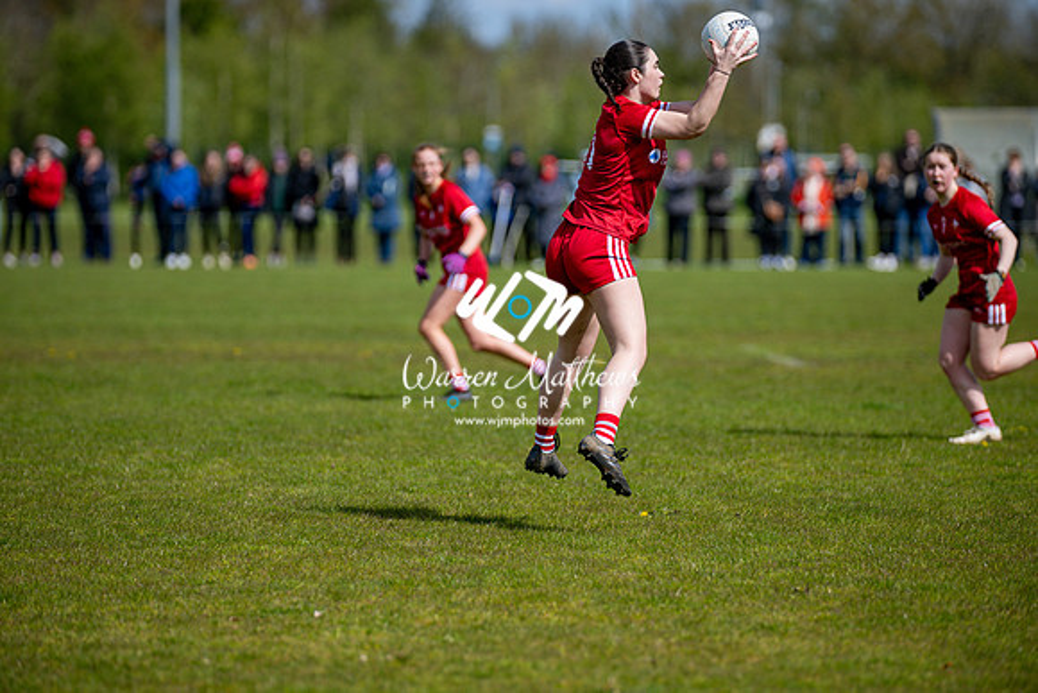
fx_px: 6345
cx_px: 519
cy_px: 346
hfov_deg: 9.4
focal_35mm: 220
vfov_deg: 6.2
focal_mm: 220
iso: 180
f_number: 2.8
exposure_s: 1/6400
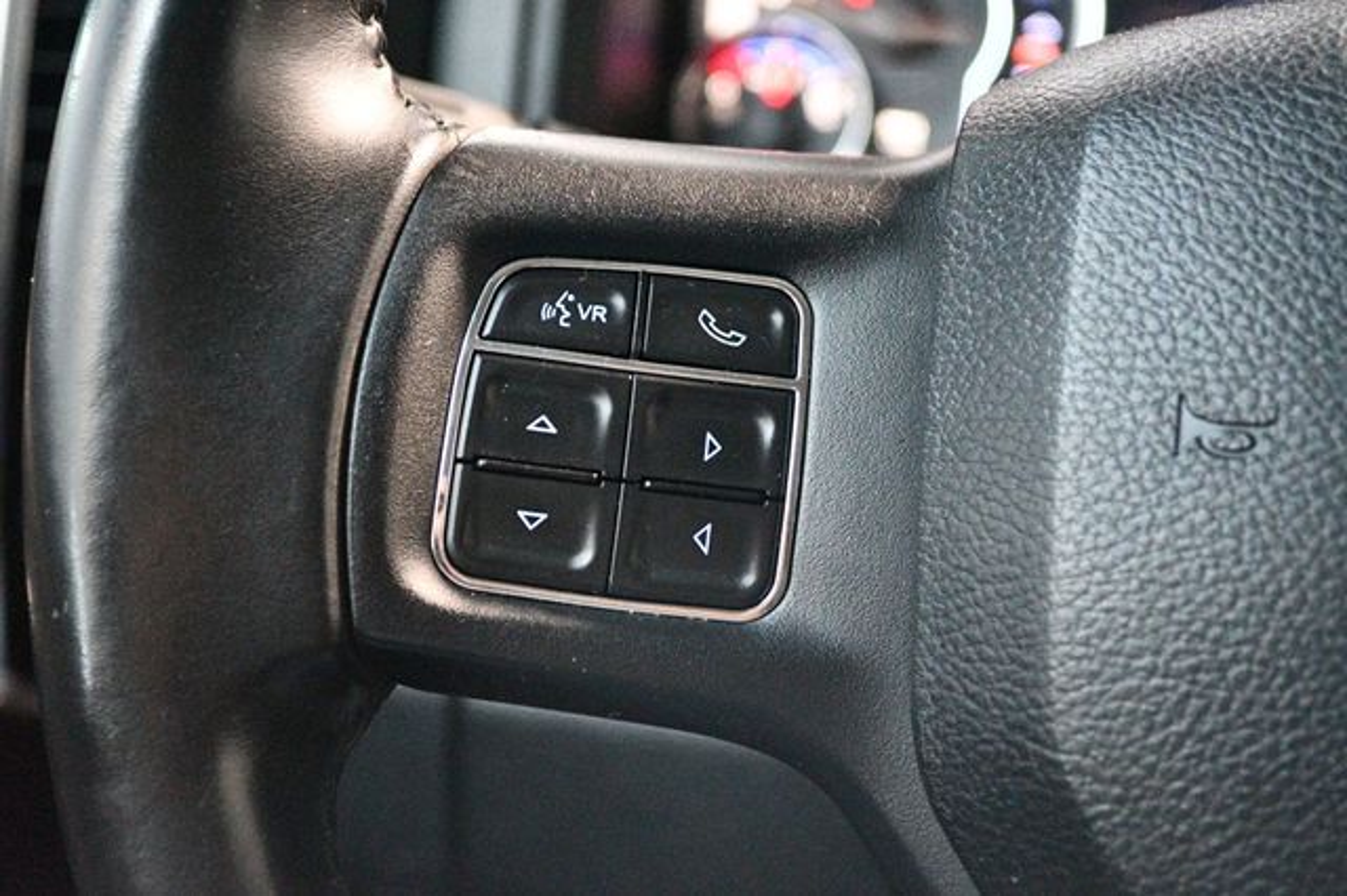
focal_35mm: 60
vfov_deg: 22.6
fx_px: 2244
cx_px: 674
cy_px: 448
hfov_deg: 33.4
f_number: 5.3
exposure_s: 1/25
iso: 12800
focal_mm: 40
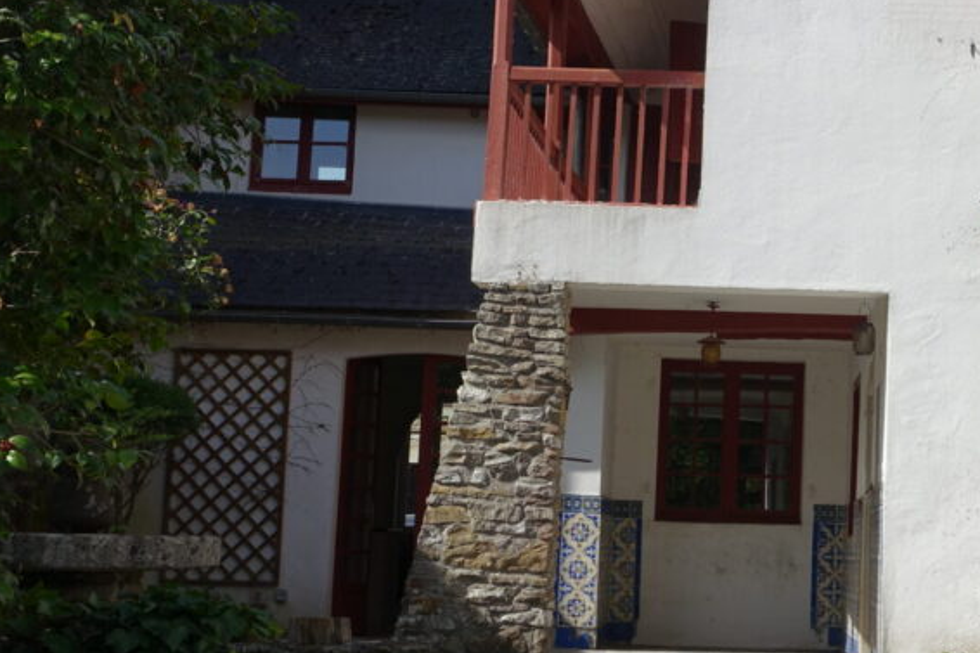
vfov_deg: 17.8
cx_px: 803
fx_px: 2068
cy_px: 167
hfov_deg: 26.1
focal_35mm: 76
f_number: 5.6
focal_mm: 15.31
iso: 125
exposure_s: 1/500
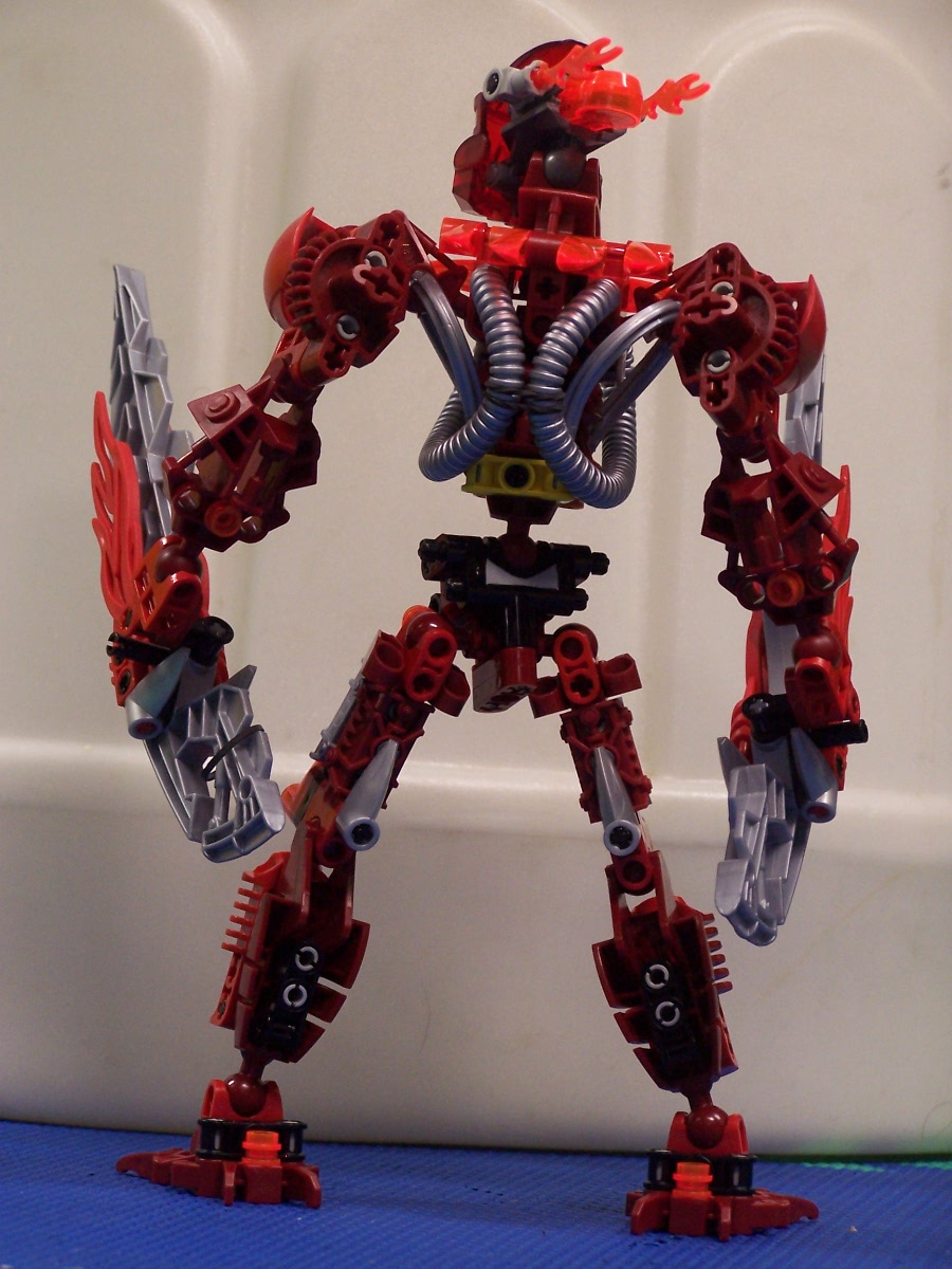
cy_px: 634
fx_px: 4694
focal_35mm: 128
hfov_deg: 11.6
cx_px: 476
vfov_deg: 15.4
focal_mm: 21.2
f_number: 3.2
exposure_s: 1/8
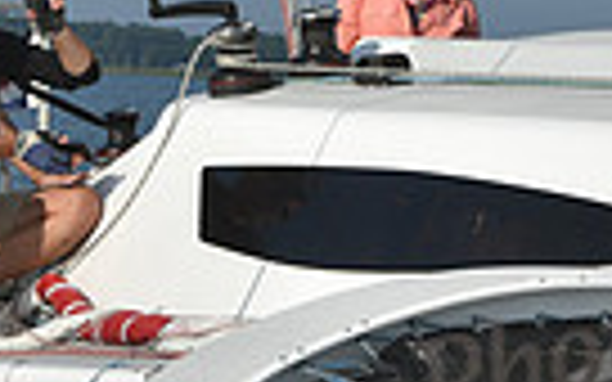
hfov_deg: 6.9
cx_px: 189
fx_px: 5070
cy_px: 142
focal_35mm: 304
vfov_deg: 4.3
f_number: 14
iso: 320
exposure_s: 1/800
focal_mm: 70
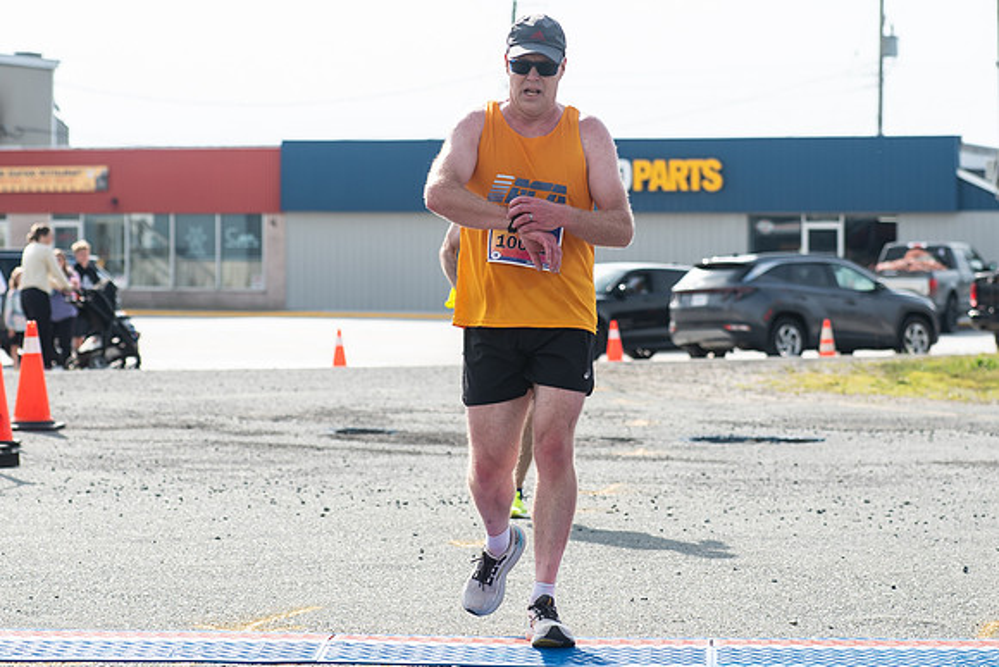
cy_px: 174
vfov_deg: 9.9
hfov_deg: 14.9
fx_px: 3823
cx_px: 500
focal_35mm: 138
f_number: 4.5
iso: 250
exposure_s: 1/1600
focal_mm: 80
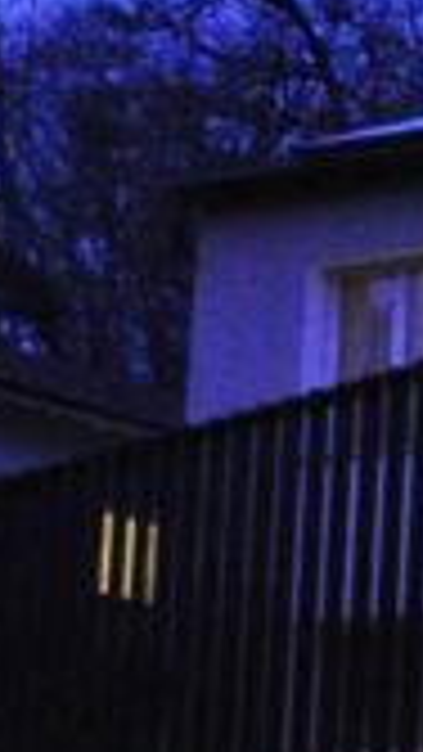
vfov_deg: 3.3
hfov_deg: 1.8
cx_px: 1192
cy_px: 689
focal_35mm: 655
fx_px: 13054
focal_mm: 68
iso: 1600
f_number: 5.6
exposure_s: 1/15
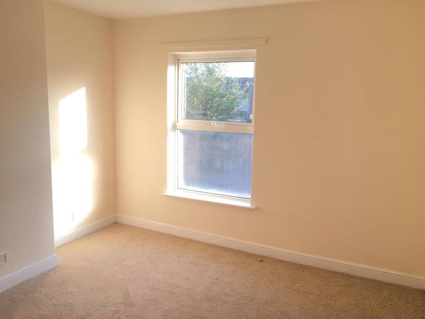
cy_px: 160
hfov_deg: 61.7
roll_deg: -2.5
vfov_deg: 48.2
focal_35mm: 29
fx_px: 356
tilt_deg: -9.3
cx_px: 212
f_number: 2.2
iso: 32
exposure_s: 1/120
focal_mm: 4.15
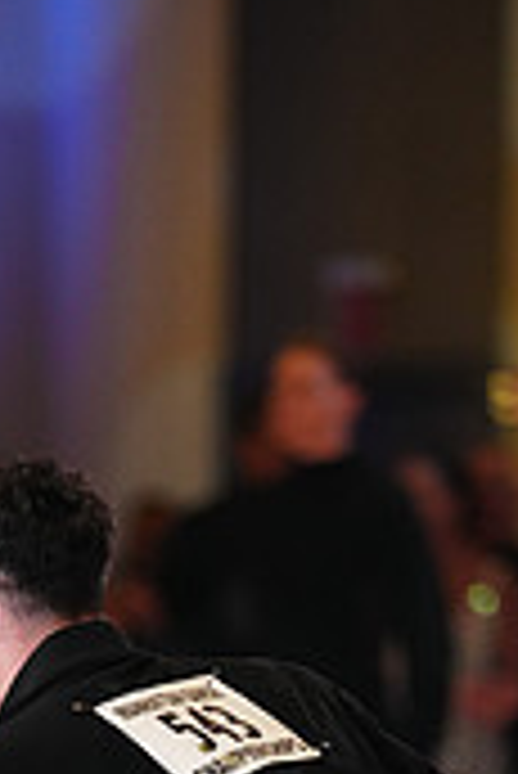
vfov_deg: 3.5
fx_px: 12794
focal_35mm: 594
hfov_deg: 2.3
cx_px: -11
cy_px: 1161
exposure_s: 1/400
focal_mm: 176
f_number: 2.8
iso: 1600
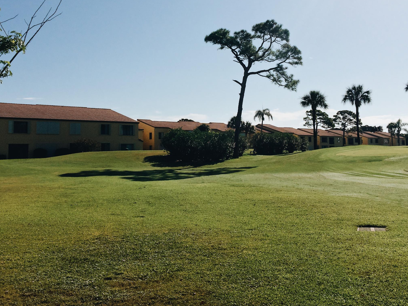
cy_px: 102
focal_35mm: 43
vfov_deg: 33.3
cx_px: 210
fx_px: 507
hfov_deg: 43.8
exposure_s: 1/5128
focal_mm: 4.15
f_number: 2.2
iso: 25
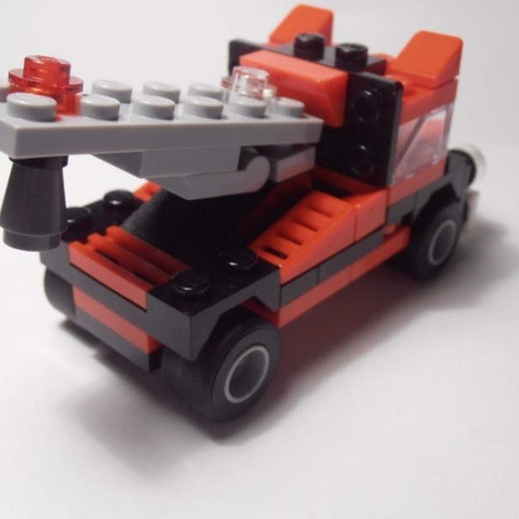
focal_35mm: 48
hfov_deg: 35.3
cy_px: 249
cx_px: 236
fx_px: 814
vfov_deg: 35.4
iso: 100
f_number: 3.9
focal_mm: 6.61
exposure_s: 1/40
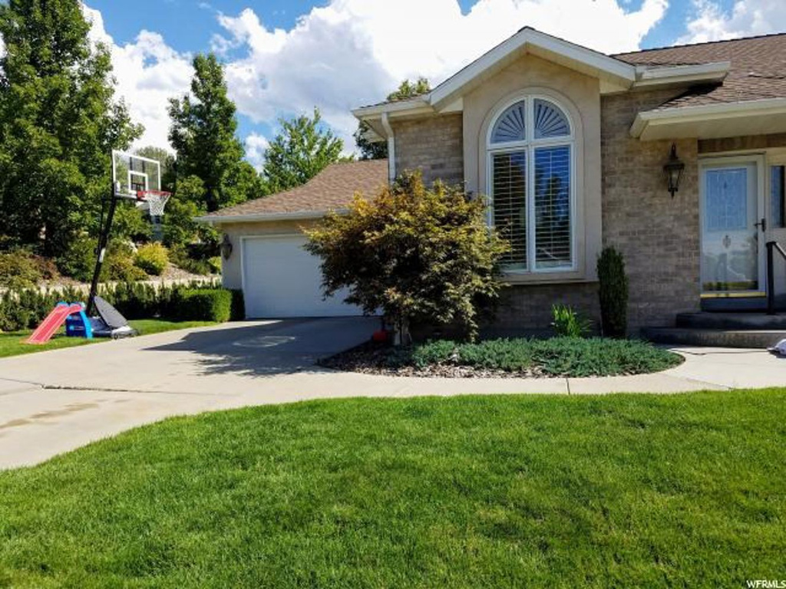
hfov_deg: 67.3
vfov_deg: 53.1
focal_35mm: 26
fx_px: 590
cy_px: 294
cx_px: 393
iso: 50
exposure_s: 1/2048
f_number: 1.7
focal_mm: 4.2
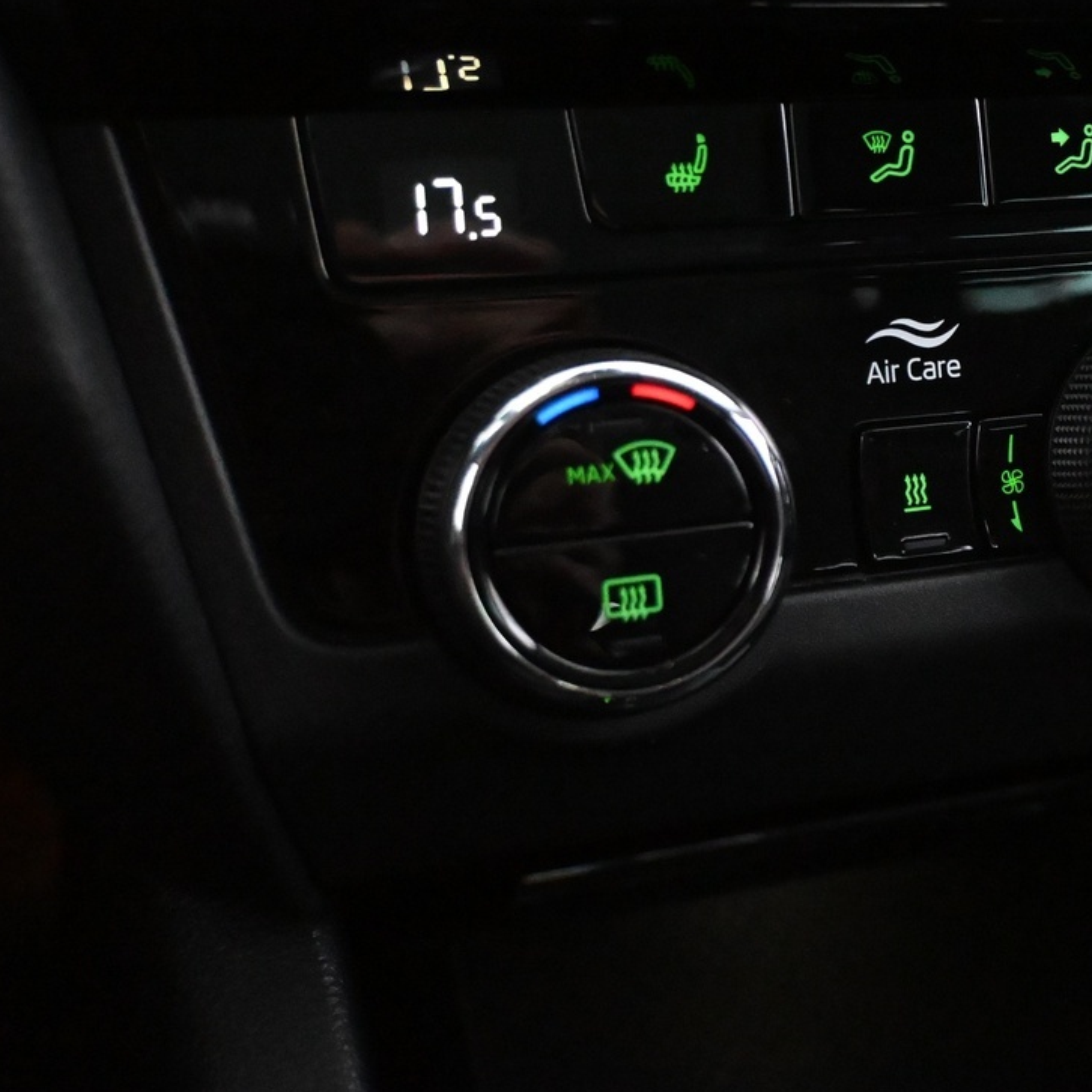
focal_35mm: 55
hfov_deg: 29.2
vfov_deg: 30.6
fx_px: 1980
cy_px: 372
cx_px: 1035
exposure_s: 1/60
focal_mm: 19.5
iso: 10000
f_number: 3.8
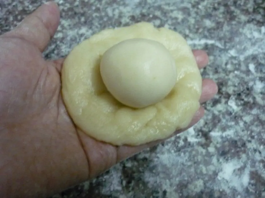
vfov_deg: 42.9
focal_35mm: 33
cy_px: 99
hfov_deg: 55.4
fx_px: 253
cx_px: 132
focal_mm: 5.5
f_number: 2.8
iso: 800
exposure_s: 1/30
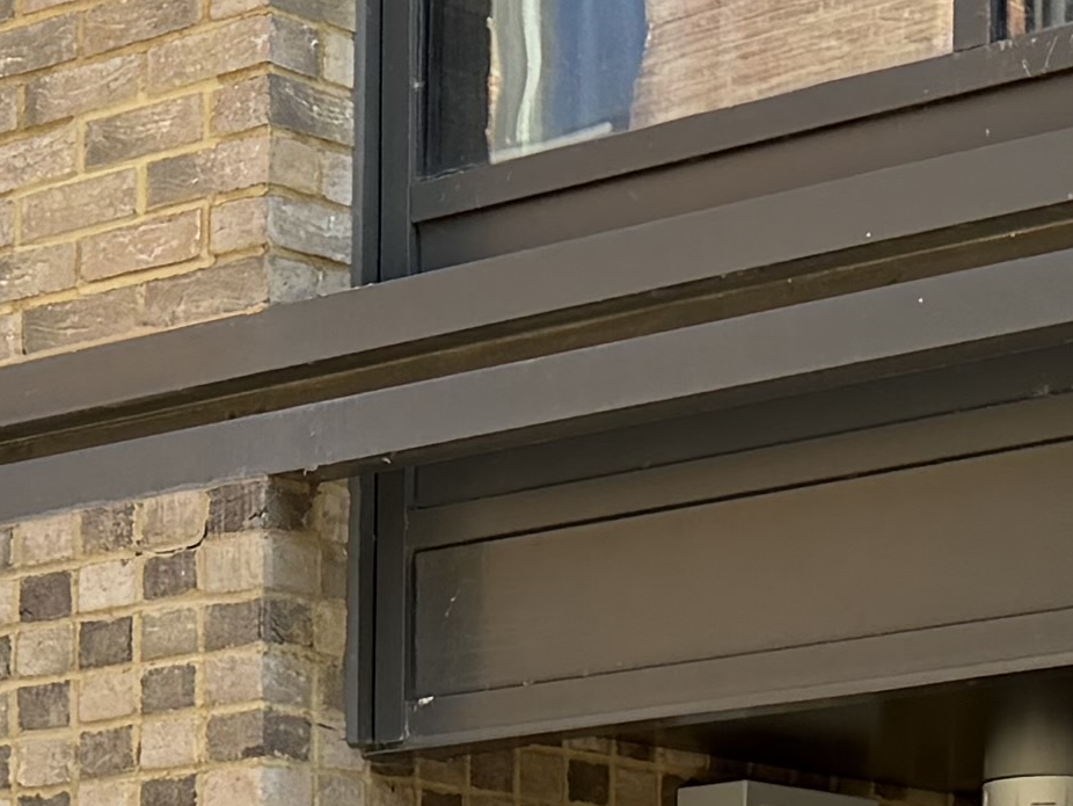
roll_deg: +0.2
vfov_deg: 9.5
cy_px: 1522
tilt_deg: -1.1
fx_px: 4589
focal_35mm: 148
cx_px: -144
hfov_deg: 13.1
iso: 100
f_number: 1.78
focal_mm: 6.76
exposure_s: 1/649
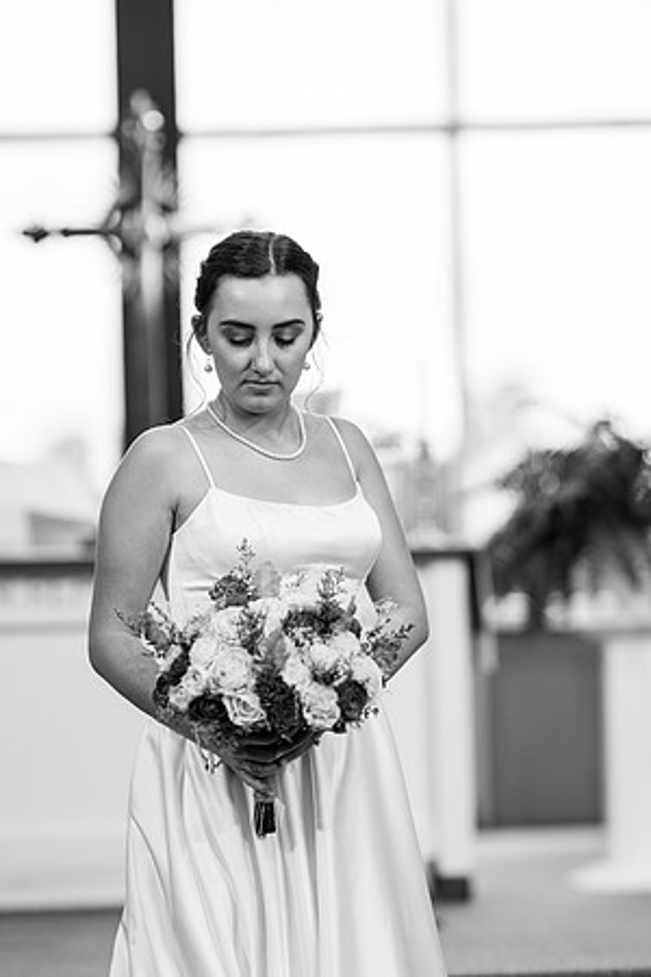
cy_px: 488
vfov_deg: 15.2
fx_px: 3662
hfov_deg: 10.2
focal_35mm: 135
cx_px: 326
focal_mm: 135
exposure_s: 1/500
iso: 200
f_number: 1.8
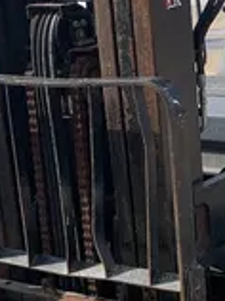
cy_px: 298
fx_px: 1051
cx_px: 149
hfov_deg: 12.2
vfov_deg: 16.0
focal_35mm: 121
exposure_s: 1/1368
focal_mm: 4.25
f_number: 1.8
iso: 25
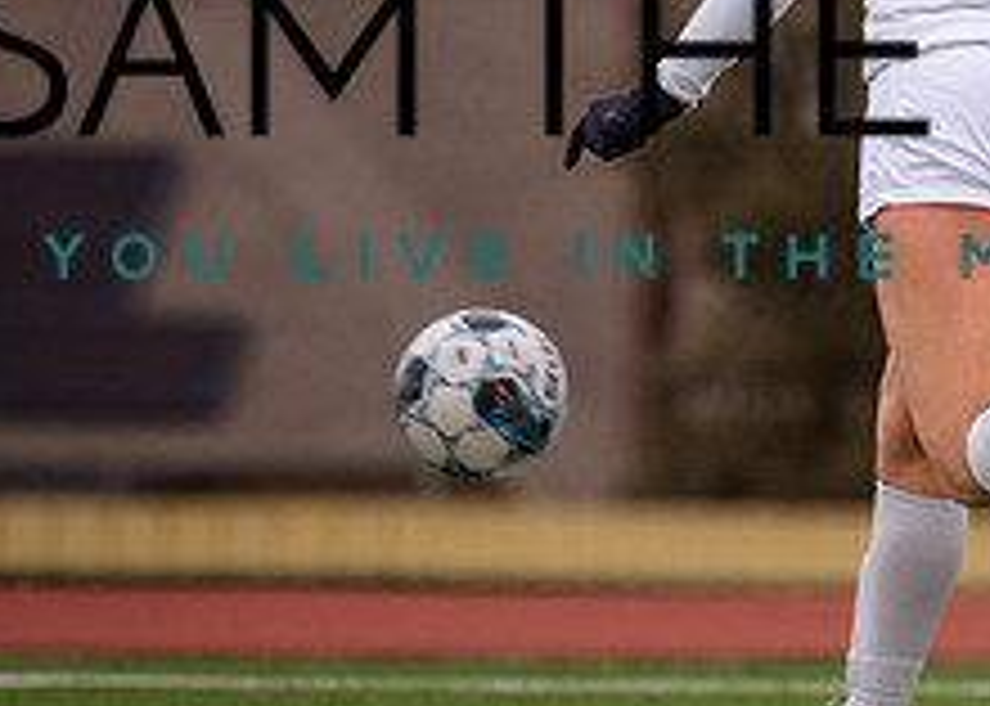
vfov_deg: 1.2
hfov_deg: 1.7
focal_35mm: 1188
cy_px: 215
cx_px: 1423
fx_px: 33393
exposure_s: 1/1600
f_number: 4
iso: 800
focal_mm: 280
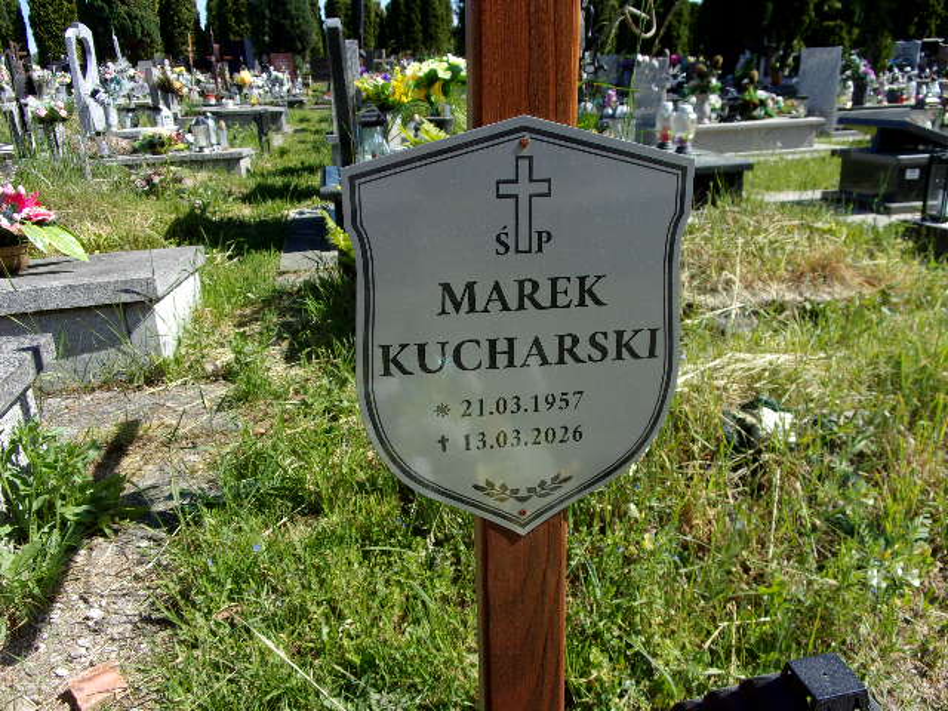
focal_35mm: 28
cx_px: 474
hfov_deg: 63.4
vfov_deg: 49.7
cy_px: 356
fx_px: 767
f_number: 10.8
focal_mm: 5.1
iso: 80
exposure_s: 1/70
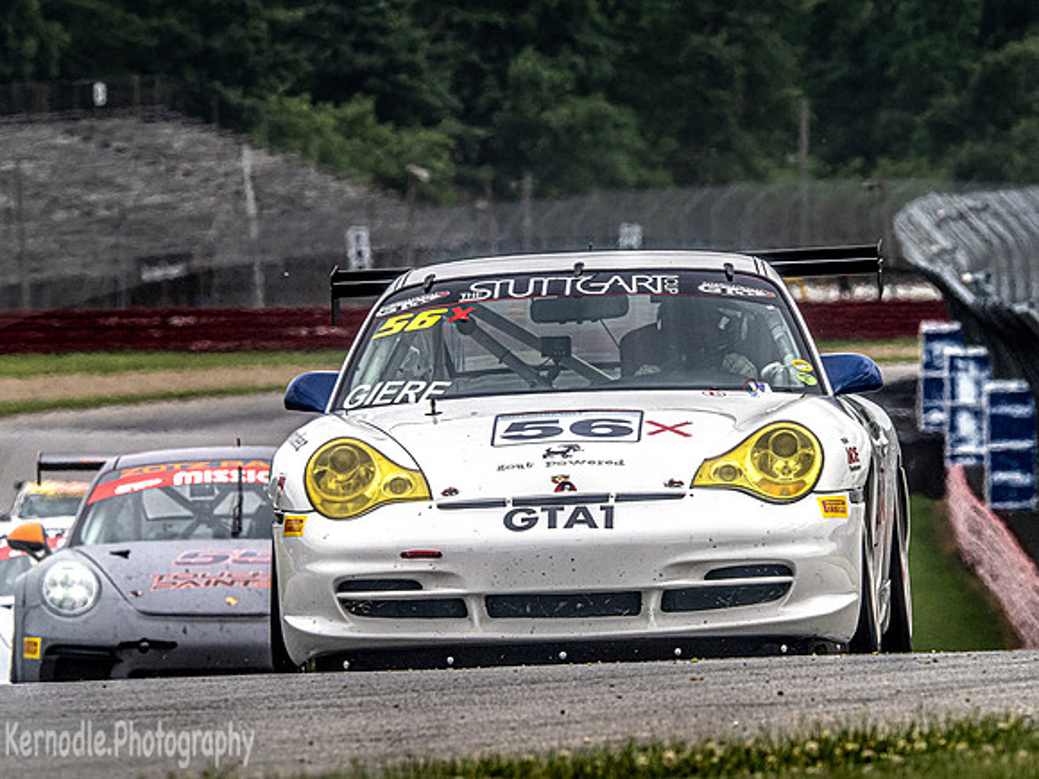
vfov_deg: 1.8
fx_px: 25243
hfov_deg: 2.4
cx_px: 520
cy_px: 390
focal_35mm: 841
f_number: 13
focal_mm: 420
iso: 320
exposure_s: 1/320
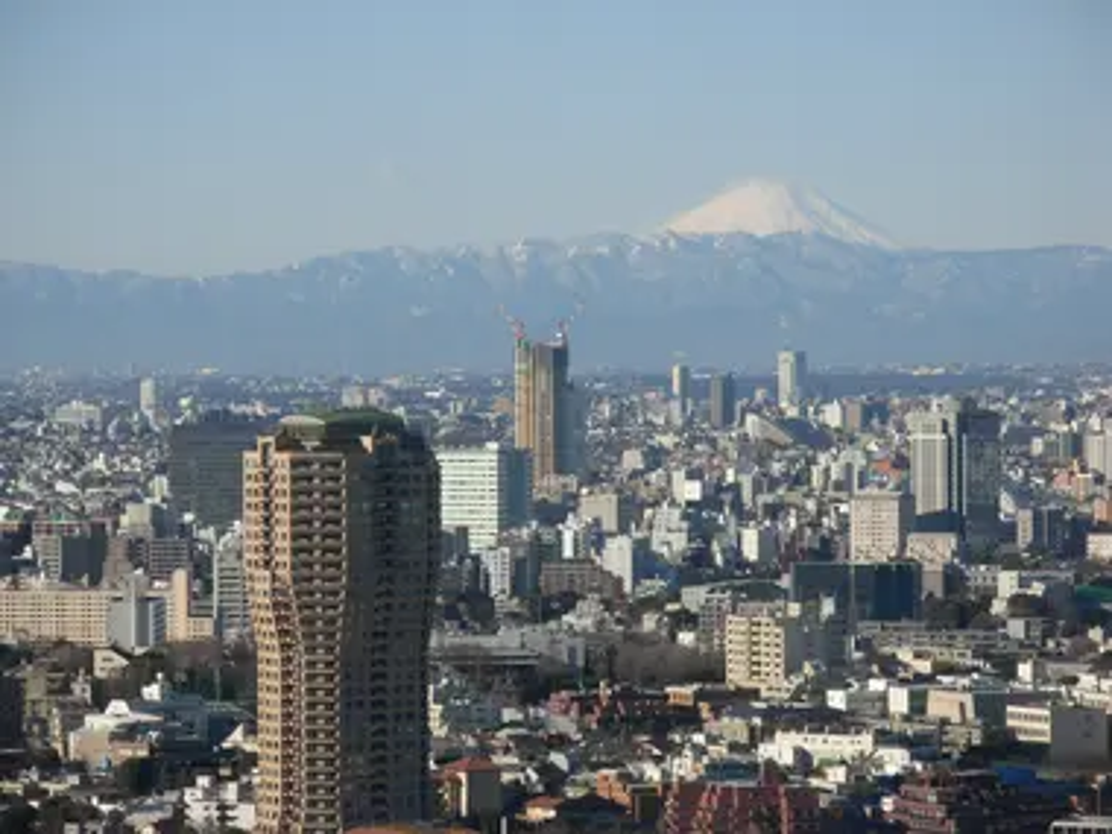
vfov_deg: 7.8
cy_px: 417
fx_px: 6104
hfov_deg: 10.4
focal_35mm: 190
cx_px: 556
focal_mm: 31.4
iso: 79
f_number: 5
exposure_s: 1/558
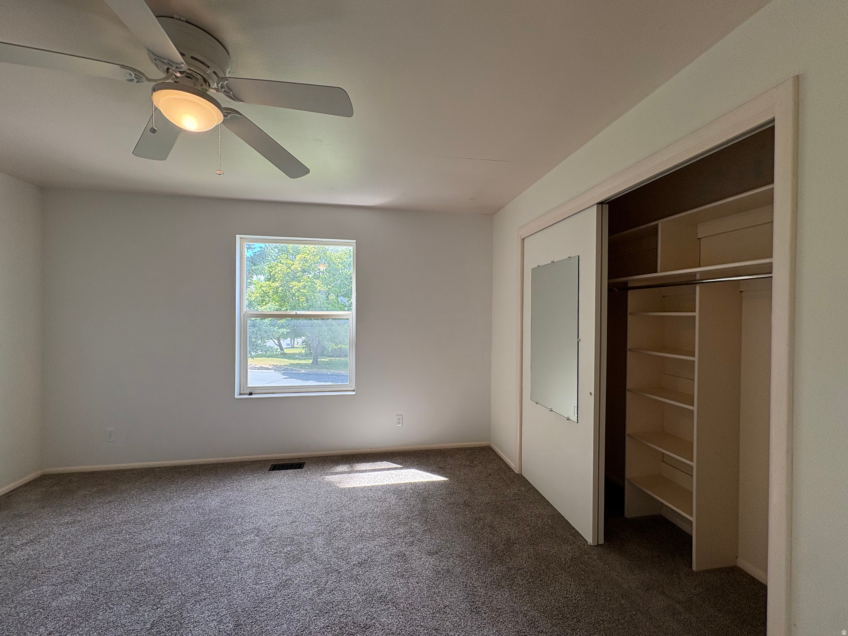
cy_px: 318
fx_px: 343
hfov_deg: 102.1
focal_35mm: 14
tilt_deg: -0.6
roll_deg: +0.0
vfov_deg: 85.7
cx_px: 424
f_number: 2.2
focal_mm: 2.22
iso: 80
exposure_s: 1/120
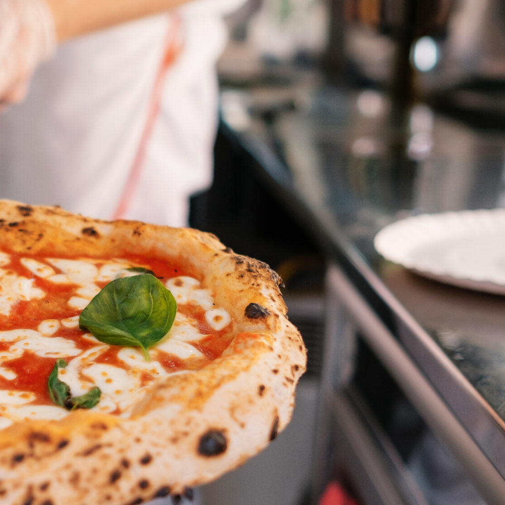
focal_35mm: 68
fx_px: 1122
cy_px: 369
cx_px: 23
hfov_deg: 24.4
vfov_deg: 25.1
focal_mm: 23
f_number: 2
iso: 400
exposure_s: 1/800
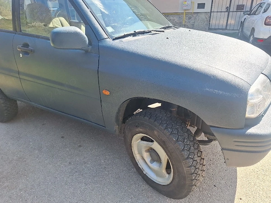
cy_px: 102
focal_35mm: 23
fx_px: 180
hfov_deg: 73.9
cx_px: 136
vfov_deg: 58.9
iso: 40
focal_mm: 5.54
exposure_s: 1/588
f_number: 1.8
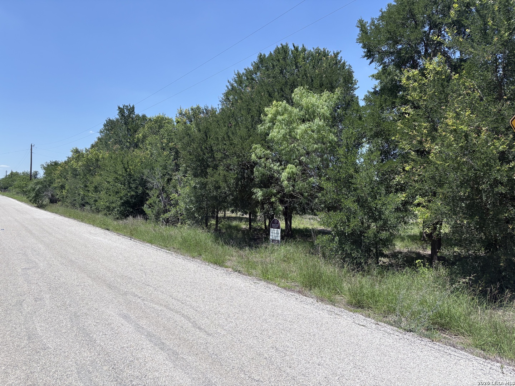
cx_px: 258
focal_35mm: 26
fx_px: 387
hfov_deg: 67.3
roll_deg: +0.0
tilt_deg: +2.0
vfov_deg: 53.1
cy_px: 193
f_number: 1.6
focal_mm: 5.96
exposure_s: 1/3279
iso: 50
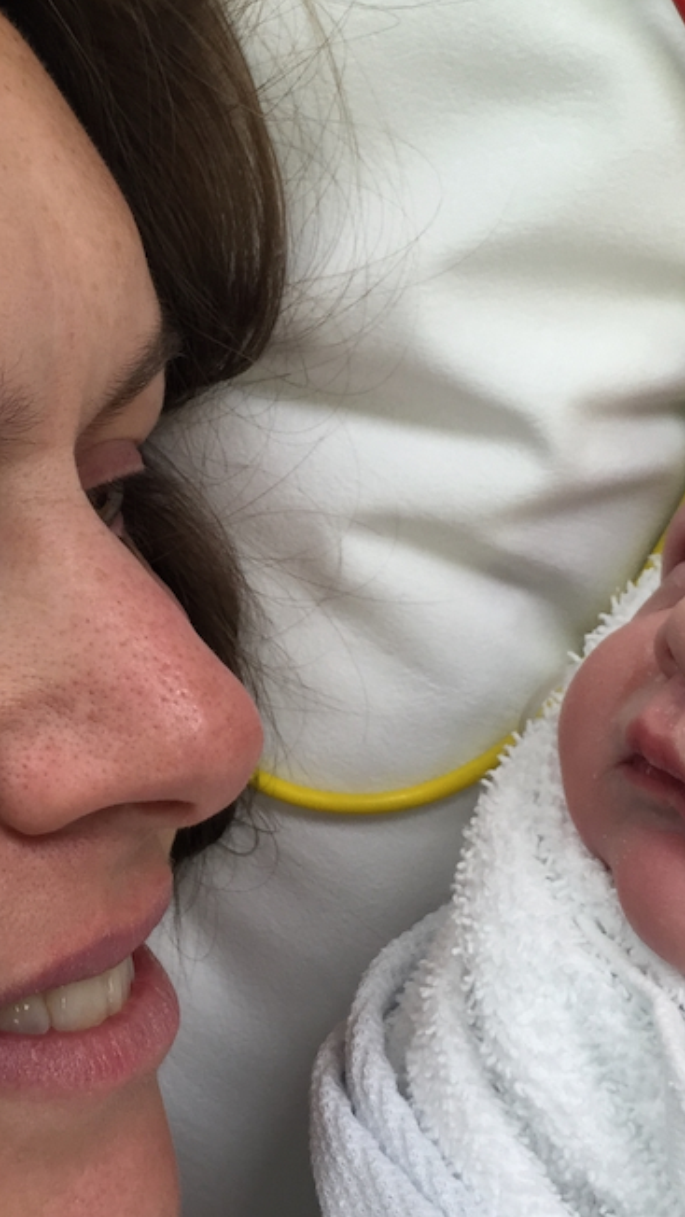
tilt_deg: -73.4
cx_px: 88
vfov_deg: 33.6
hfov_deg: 19.1
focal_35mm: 62
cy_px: 431
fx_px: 2001
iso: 40
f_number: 2.2
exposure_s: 1/60
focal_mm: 4.15
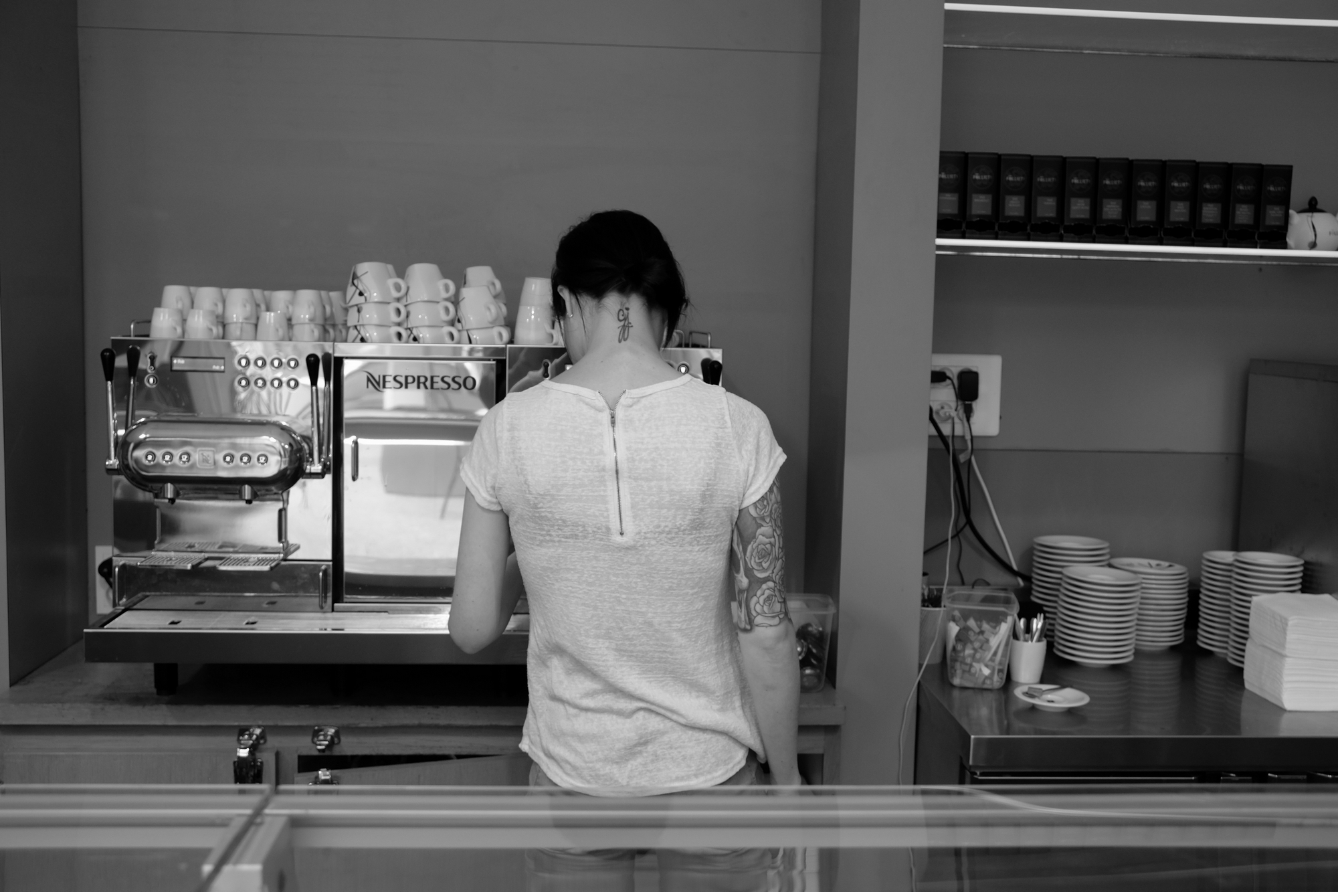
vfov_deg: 36.9
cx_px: 669
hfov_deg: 53.1
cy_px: 446
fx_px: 1338
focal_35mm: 36
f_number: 4
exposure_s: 1/20
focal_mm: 24.3
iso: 400
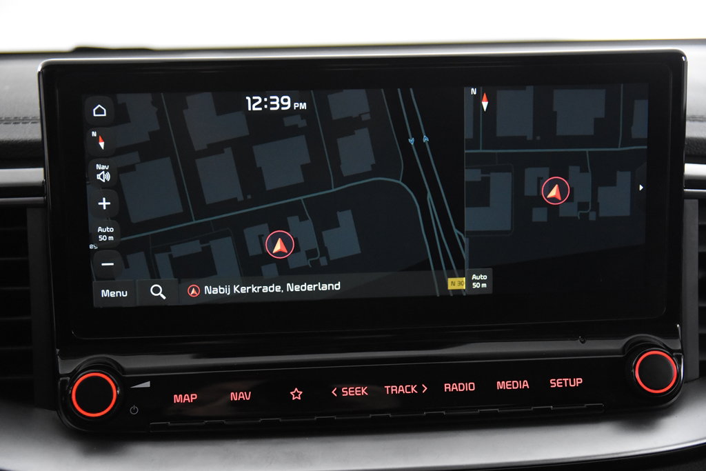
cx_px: 353
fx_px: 1118
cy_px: 236
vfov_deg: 23.8
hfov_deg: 35.0
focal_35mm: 57
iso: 4000
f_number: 3.5
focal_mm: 38
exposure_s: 1/60
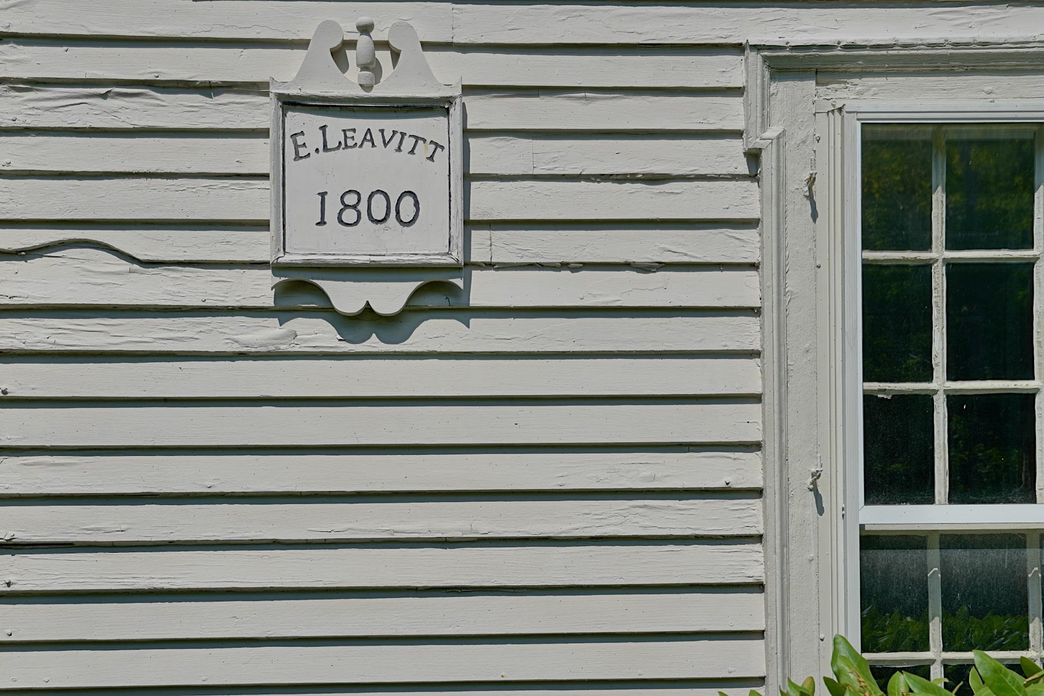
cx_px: 522
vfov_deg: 37.9
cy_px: 348
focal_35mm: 35
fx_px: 1015
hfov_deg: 54.4
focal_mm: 35
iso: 100
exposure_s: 1/500
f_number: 8
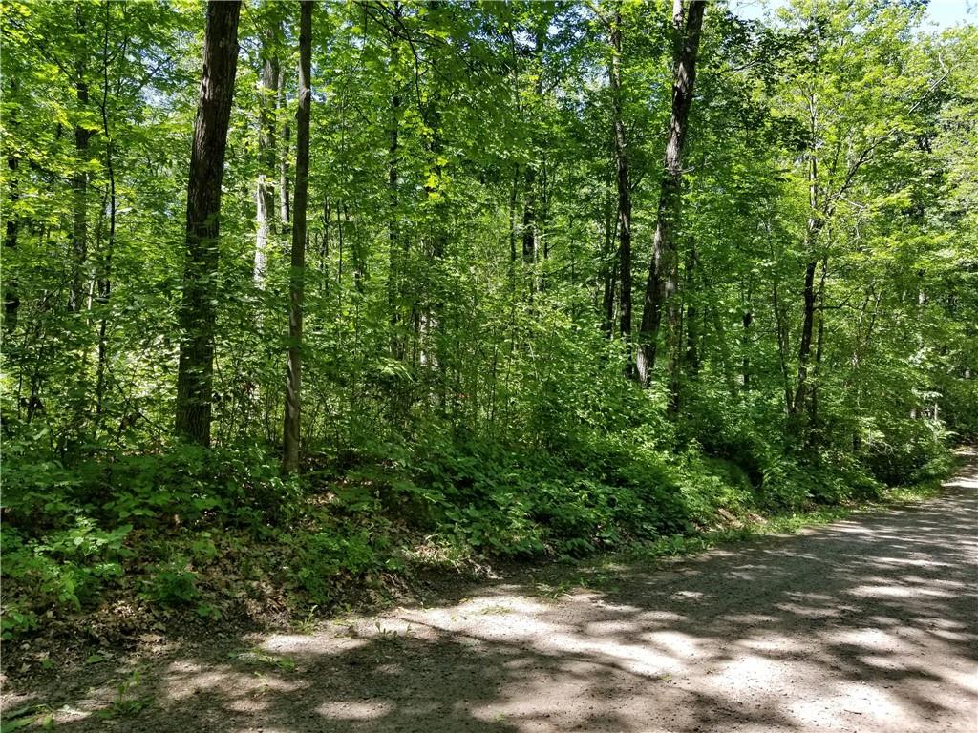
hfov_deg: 67.3
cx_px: 489
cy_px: 366
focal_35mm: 26
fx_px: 735
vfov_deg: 53.1
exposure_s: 1/314
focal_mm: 4.25
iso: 50
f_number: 1.7
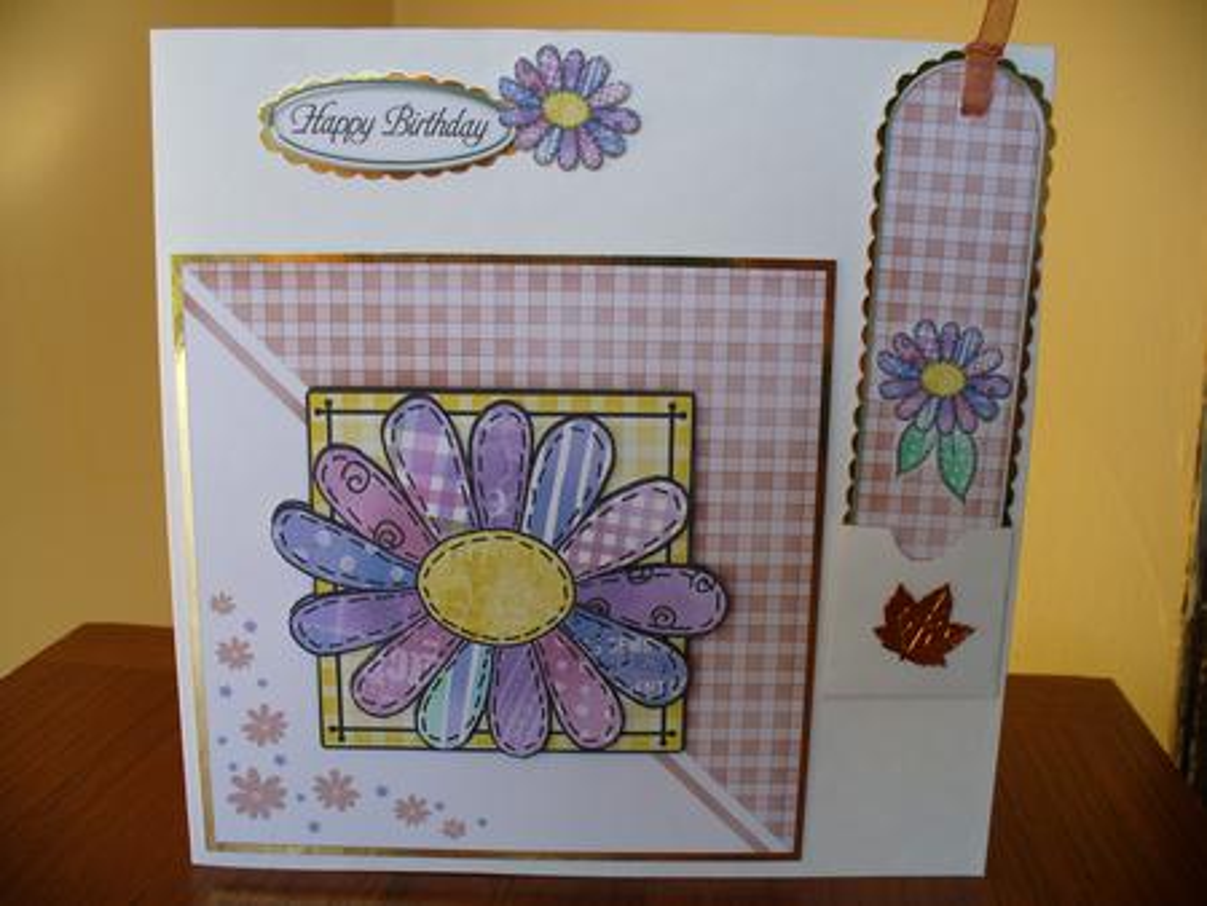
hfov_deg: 50.1
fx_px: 1291
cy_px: 453
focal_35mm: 37
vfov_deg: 38.7
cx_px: 604
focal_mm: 6.1
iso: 64
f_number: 2.8
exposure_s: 1/100
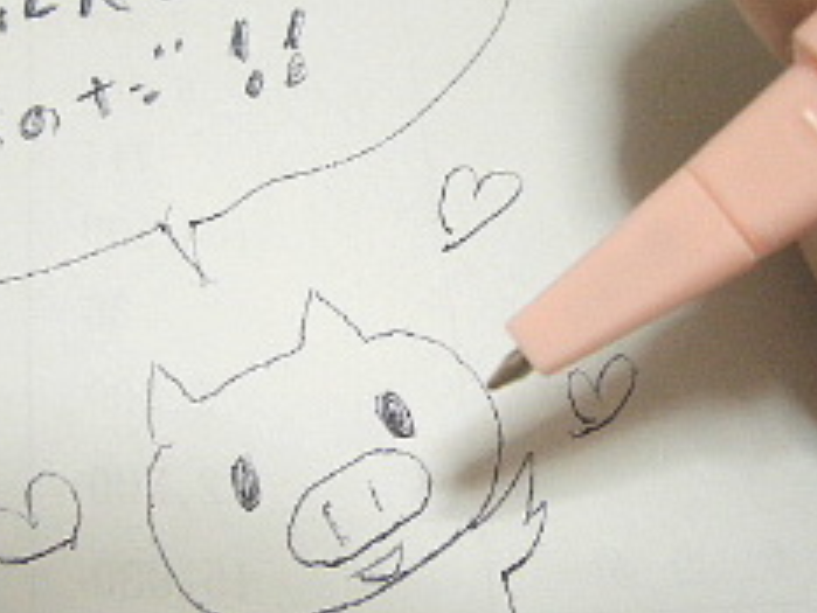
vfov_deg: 24.4
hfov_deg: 32.0
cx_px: 309
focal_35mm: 60
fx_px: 1417
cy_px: 270
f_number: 2.6
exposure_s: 1/50
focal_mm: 5.8
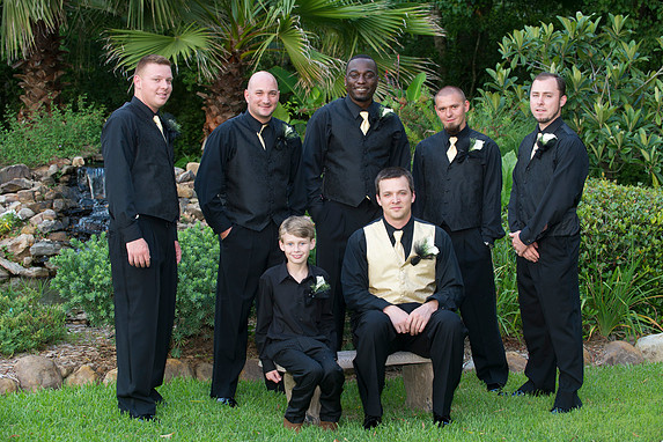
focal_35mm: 81
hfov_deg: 25.1
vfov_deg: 16.9
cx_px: 333
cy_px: 222
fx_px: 1492
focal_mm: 80
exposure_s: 1/200
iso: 800
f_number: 5
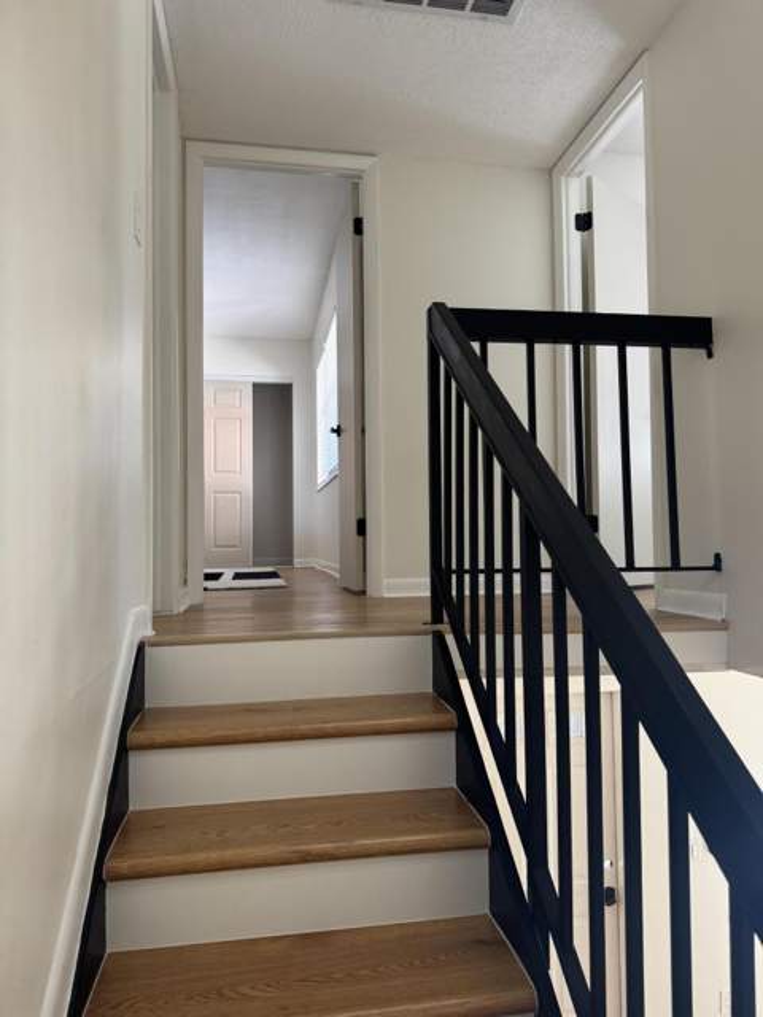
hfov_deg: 56.8
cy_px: 508
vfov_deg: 71.6
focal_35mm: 24
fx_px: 705
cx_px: 382
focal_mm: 6.76
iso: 160
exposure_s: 1/120
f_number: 1.78
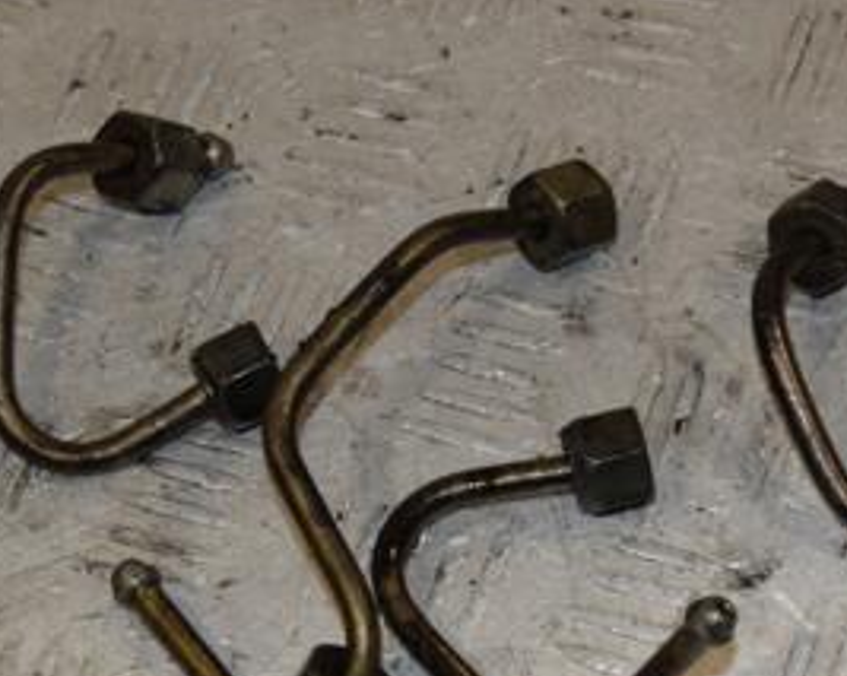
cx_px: 726
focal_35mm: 133
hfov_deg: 14.4
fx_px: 3330
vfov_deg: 11.6
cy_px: 397
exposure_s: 1/200
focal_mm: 42
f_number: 10
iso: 800
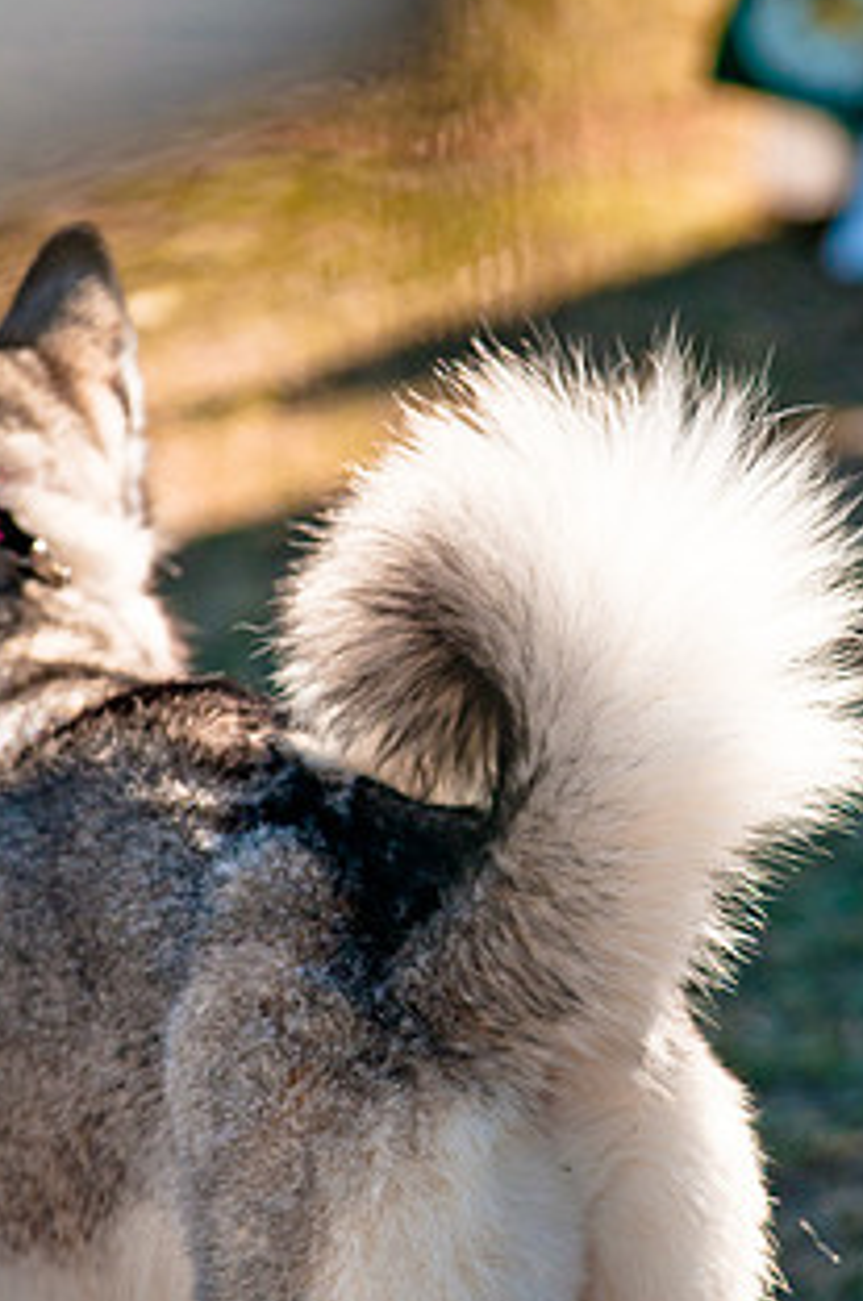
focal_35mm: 433
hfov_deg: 3.2
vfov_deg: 4.8
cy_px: 705
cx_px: 594
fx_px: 15621
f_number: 5.6
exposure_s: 1/1000
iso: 400
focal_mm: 200
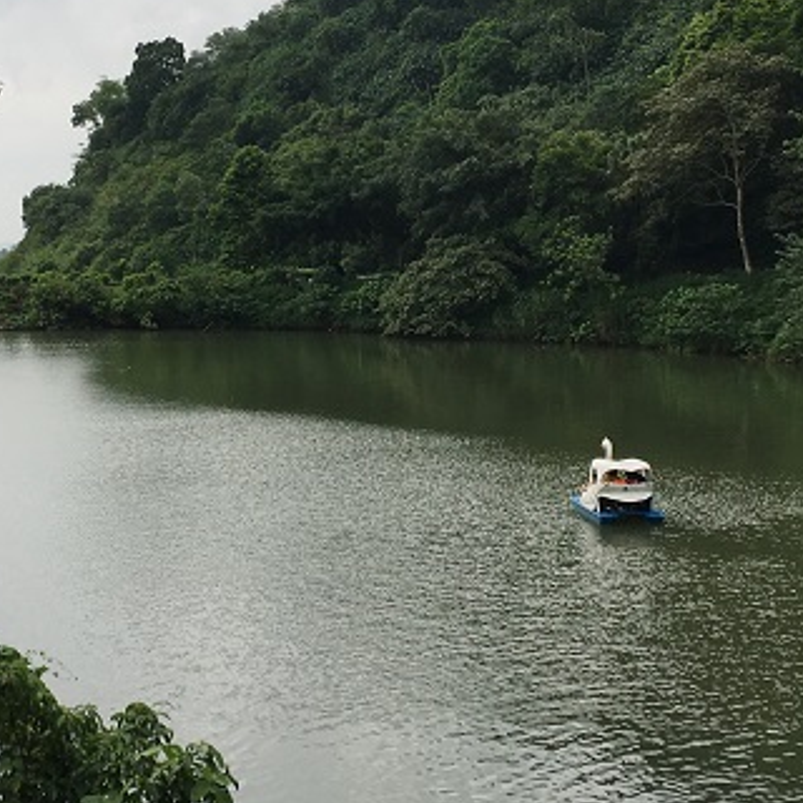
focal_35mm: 64
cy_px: 354
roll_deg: -0.9
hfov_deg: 26.8
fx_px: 1680
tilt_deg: -3.1
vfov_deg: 26.9
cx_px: 304
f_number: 2.2
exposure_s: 1/668
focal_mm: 4.15
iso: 25
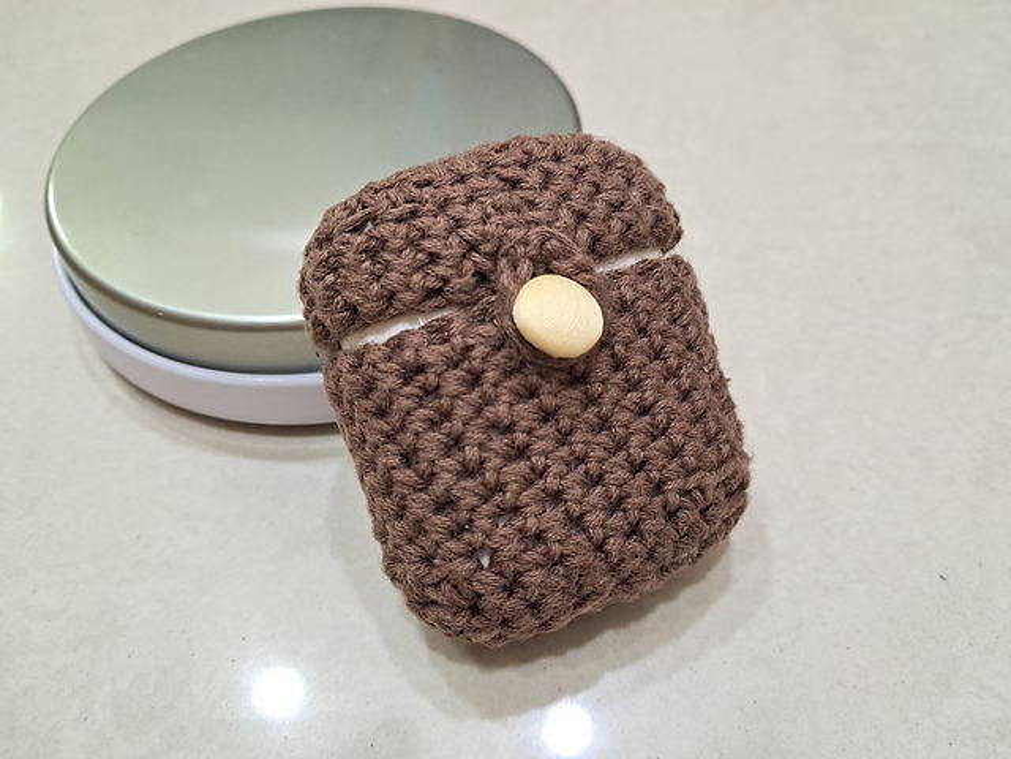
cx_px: 506
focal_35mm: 27
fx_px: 789
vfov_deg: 51.4
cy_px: 380
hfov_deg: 65.3
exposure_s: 1/30
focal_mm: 4
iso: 500
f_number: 1.8
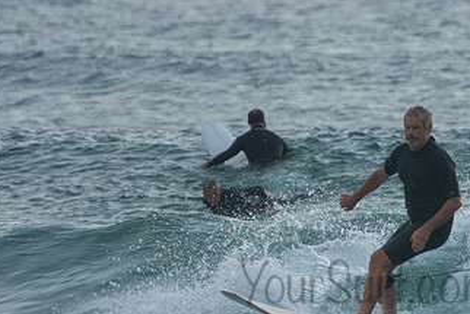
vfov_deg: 1.3
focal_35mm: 1082
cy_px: 269
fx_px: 14132
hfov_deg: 1.9
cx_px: 391
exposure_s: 1/1000
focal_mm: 400
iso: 320
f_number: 5.6
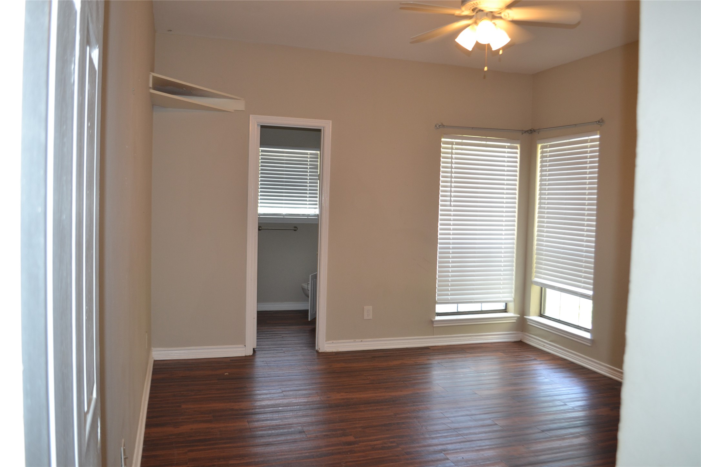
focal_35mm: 27
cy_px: 234
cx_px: 350
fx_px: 526
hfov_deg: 67.4
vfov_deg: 47.9
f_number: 4
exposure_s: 1/60
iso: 400
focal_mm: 18
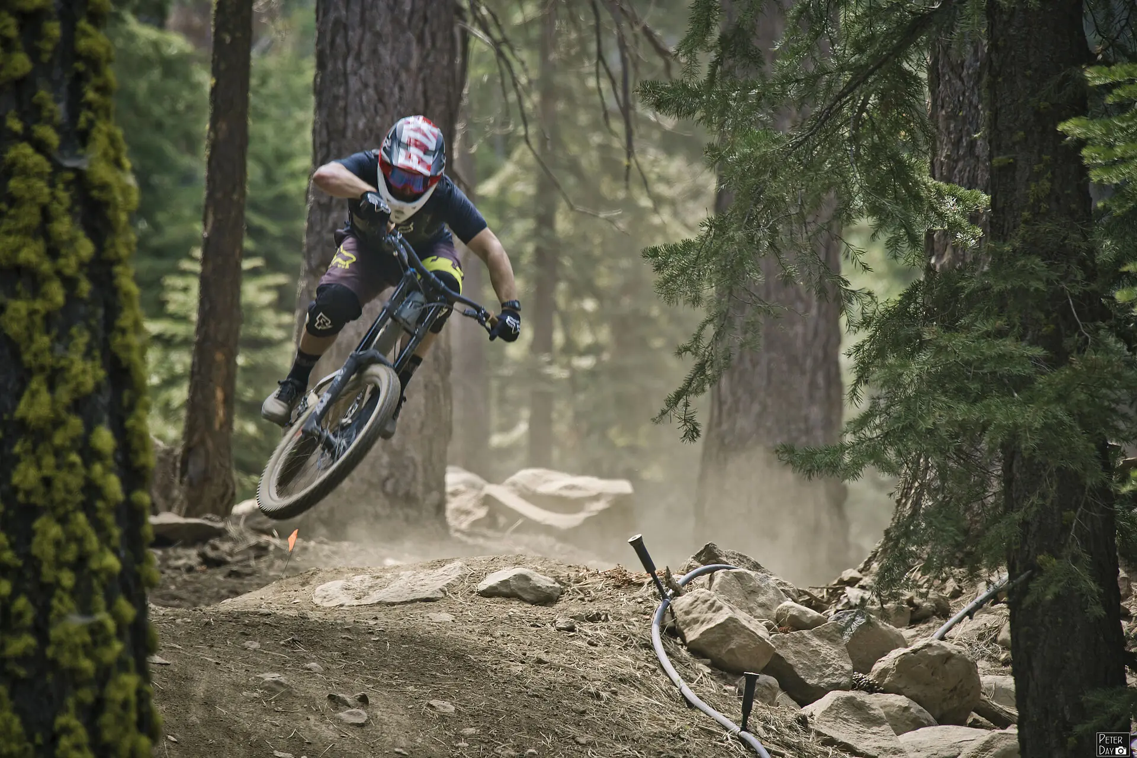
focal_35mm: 560
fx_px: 17685
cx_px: 568
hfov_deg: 3.7
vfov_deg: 2.5
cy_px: 379
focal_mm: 560
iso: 160
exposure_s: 1/250
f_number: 8
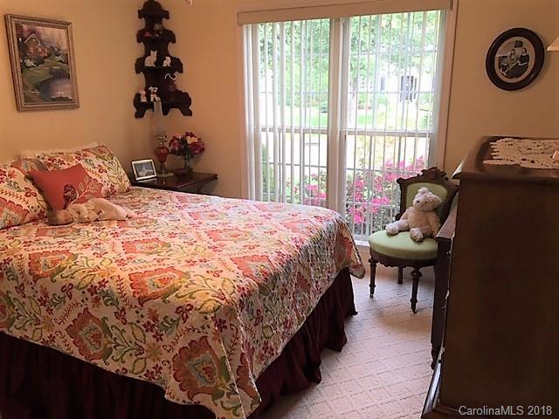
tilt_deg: -15.0
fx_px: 468
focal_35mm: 29
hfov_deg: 61.7
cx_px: 280
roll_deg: +0.5
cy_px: 210
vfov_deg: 48.2
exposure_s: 1/30
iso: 25
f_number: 2.2
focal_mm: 4.15
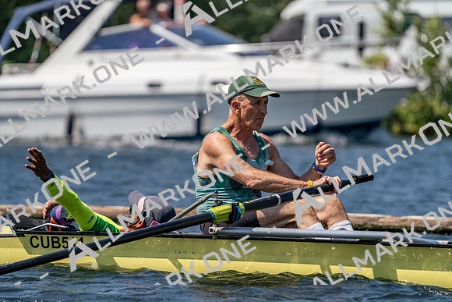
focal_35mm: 371
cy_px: 151
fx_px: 4659
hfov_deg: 5.6
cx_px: 226
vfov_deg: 3.7
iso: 200
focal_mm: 371
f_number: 6.3
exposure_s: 1/2000
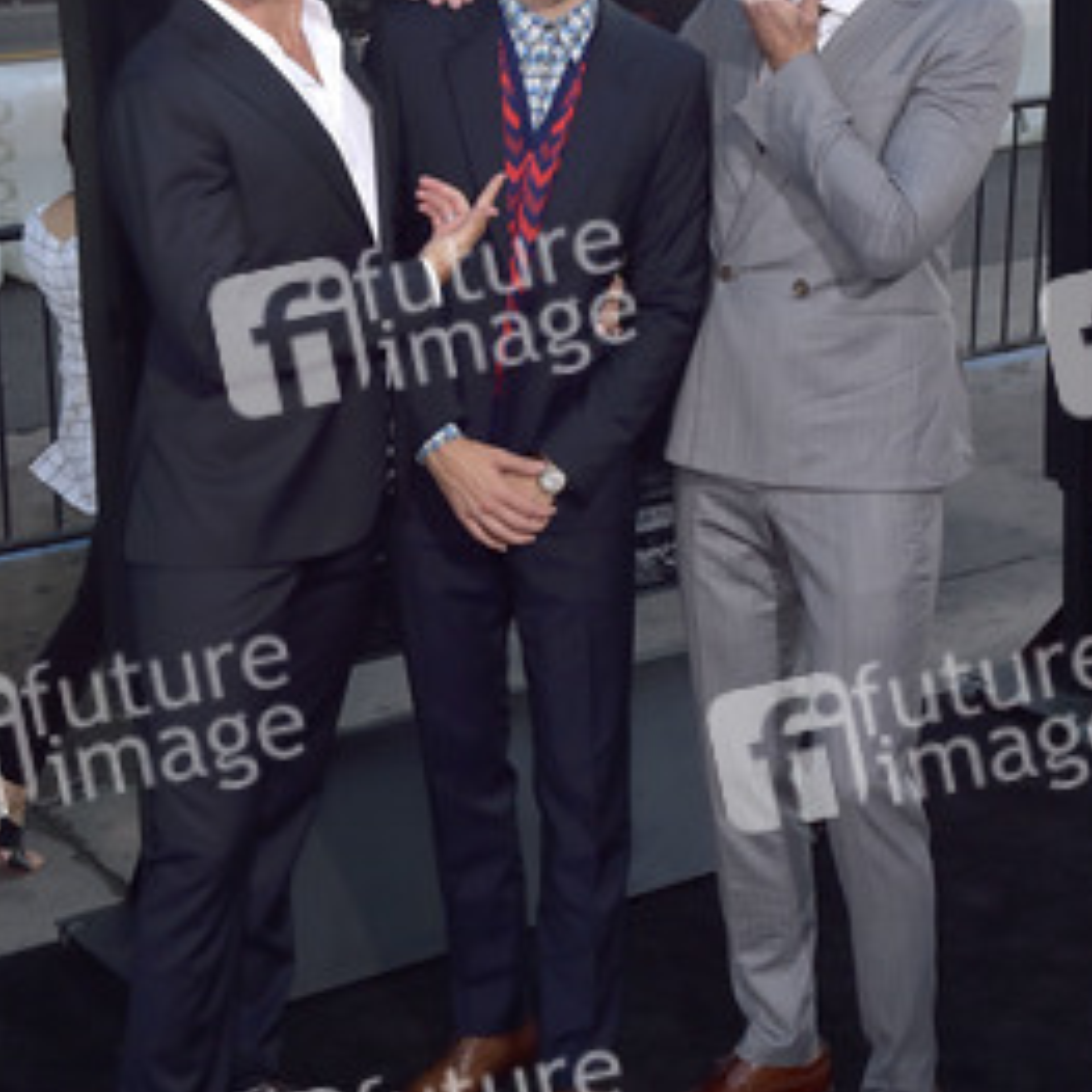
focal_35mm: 62
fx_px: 2213
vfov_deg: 27.7
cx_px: 546
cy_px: 527
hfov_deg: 27.7
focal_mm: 48
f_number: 6.3
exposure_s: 1/320
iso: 800
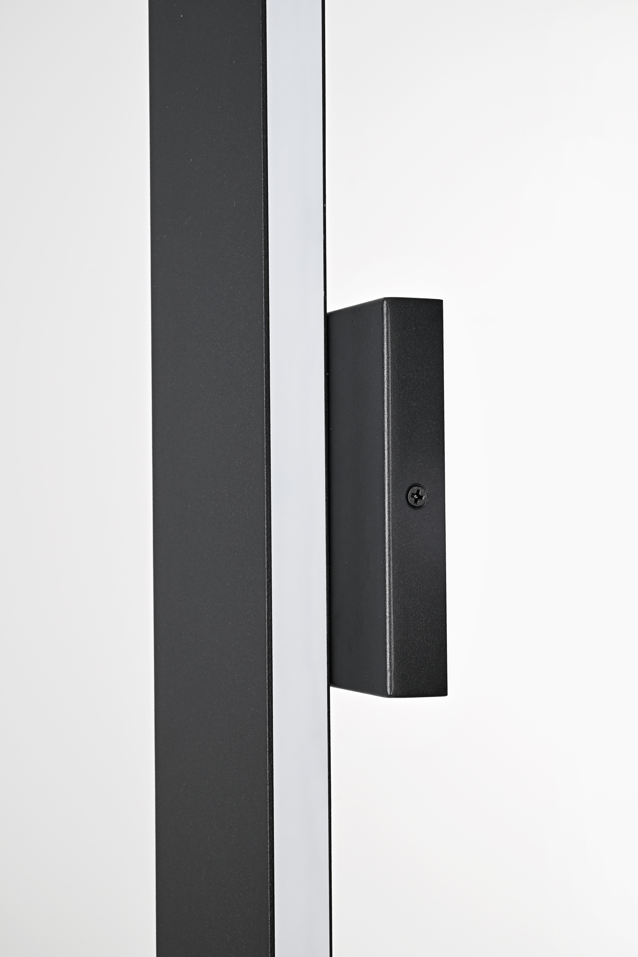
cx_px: 319
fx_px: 1675
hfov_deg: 21.6
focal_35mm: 63
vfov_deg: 31.9
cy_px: 478
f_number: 20
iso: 125
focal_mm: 63
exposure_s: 1/100
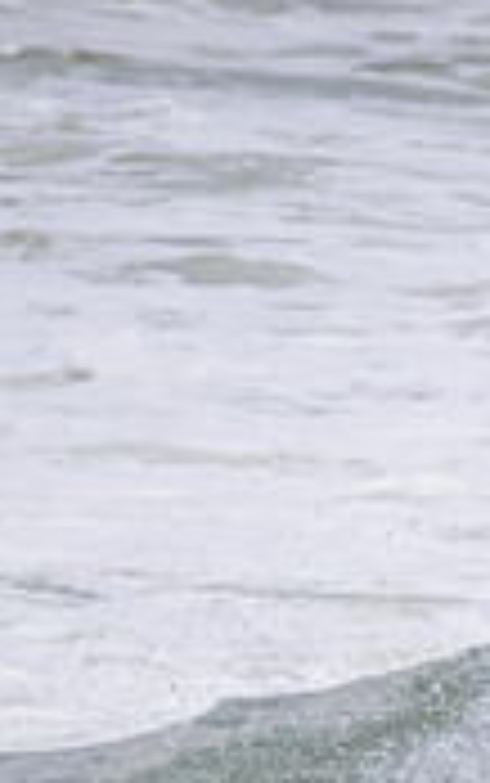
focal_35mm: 2723
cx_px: 1151
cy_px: 826
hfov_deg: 0.5
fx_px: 58085
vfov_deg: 0.8
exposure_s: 1/2000
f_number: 11
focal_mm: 800
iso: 800
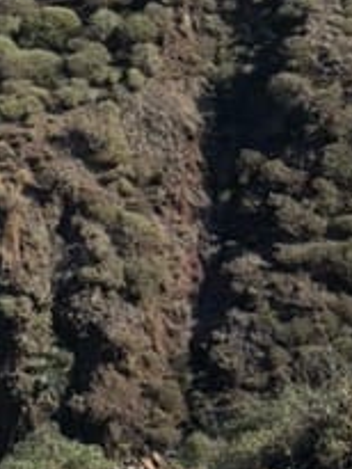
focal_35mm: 140
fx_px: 1896
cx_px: -295
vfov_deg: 13.6
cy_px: -124
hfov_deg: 10.0
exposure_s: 1/1715
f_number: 1.8
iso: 20
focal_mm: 4
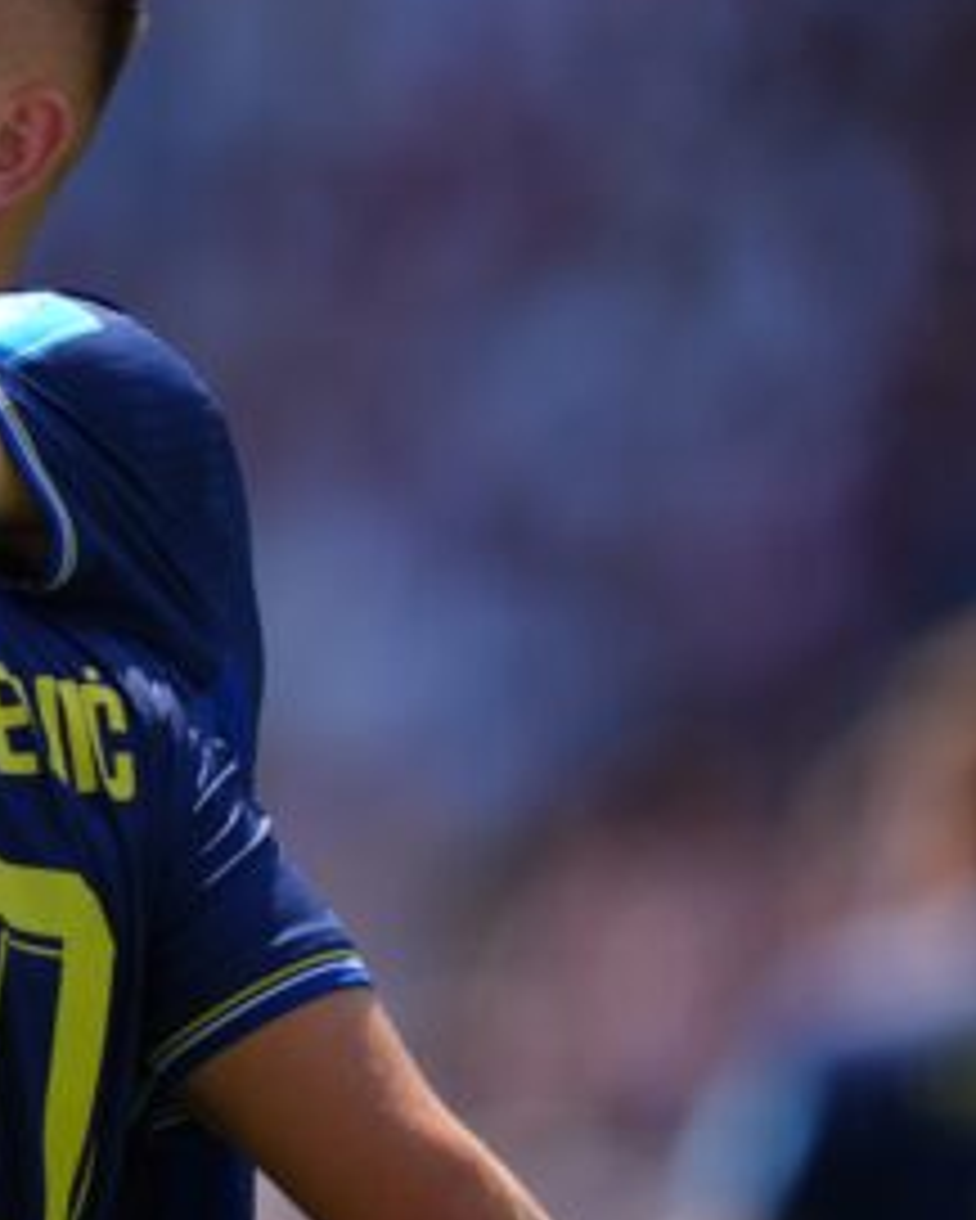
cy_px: 302
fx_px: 34824
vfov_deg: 2.0
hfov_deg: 1.6
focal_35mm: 965
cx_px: -117
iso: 160
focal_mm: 400
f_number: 2.8
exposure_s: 1/1250
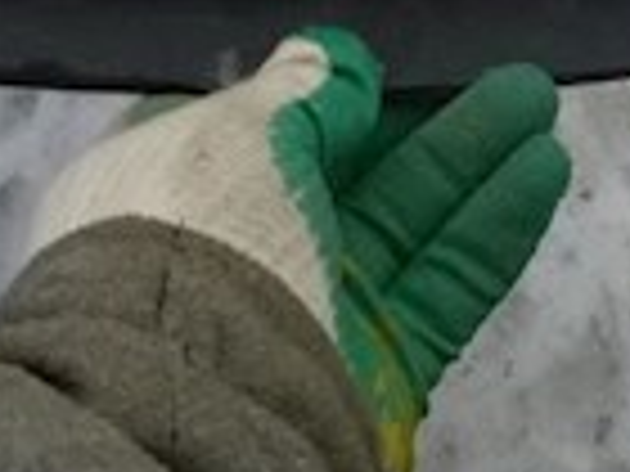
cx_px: 482
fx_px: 2239
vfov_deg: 11.1
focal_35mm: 123
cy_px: -441
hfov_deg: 15.9
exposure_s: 1/250
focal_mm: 4.8
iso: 200
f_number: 4
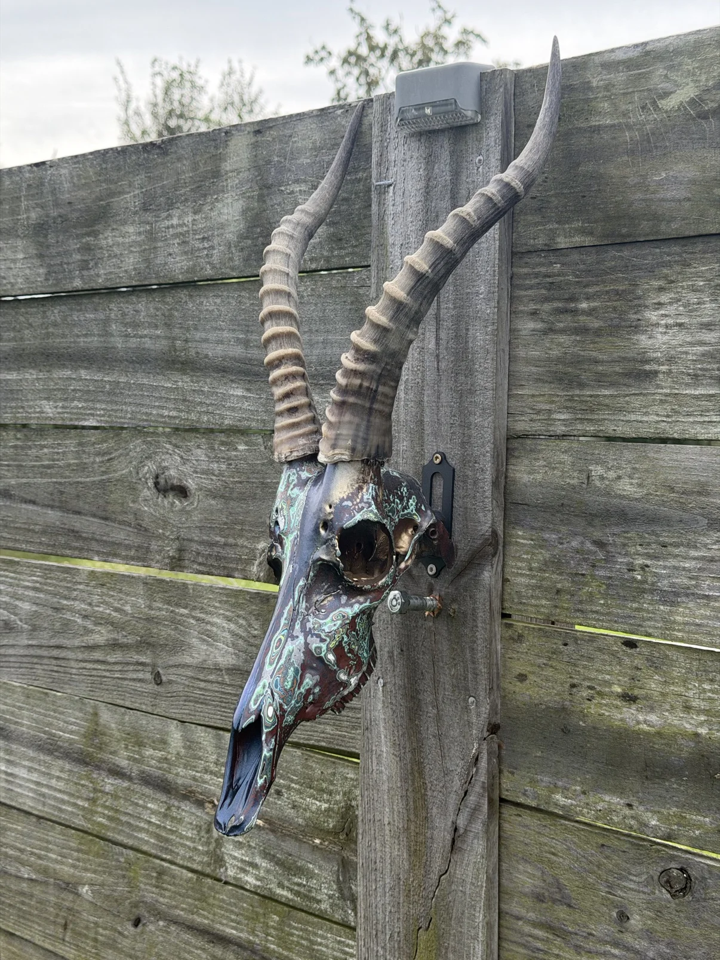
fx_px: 1331
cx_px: 360
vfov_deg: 39.7
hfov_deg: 30.3
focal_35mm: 48
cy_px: 480
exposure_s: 1/1543
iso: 100
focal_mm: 6.76
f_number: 1.78
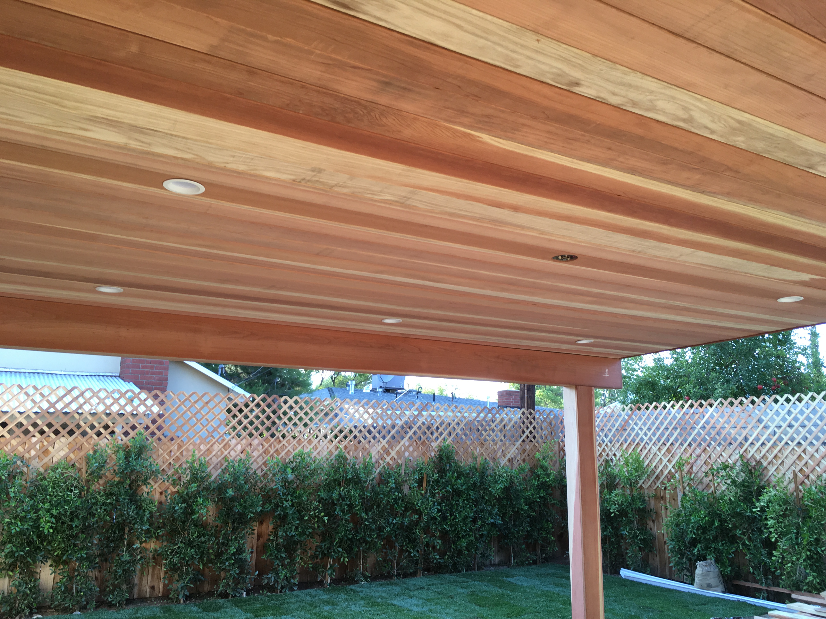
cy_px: 310
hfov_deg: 61.7
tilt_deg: +10.9
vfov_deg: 48.2
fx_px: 692
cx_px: 413
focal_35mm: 29
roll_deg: -0.7
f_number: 2.2
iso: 32
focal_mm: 4.15
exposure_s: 1/120
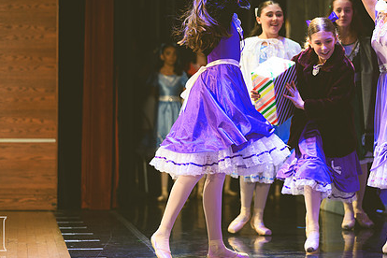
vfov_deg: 9.8
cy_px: 88
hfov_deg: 14.7
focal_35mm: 140
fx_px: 1505
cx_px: 215
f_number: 2.8
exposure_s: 1/250
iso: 1600
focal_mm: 100
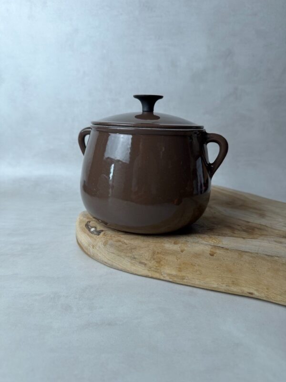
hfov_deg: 56.8
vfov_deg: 71.6
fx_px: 264
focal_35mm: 24
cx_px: 143
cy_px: 191
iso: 125
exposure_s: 1/100
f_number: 1.78
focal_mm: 6.76
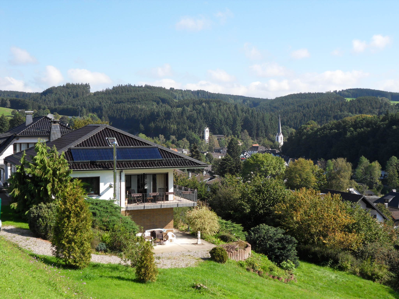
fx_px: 599
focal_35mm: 52
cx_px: 200
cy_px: 150
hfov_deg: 36.8
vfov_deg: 28.0
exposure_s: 1/350
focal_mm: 9.1
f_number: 4.5
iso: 80
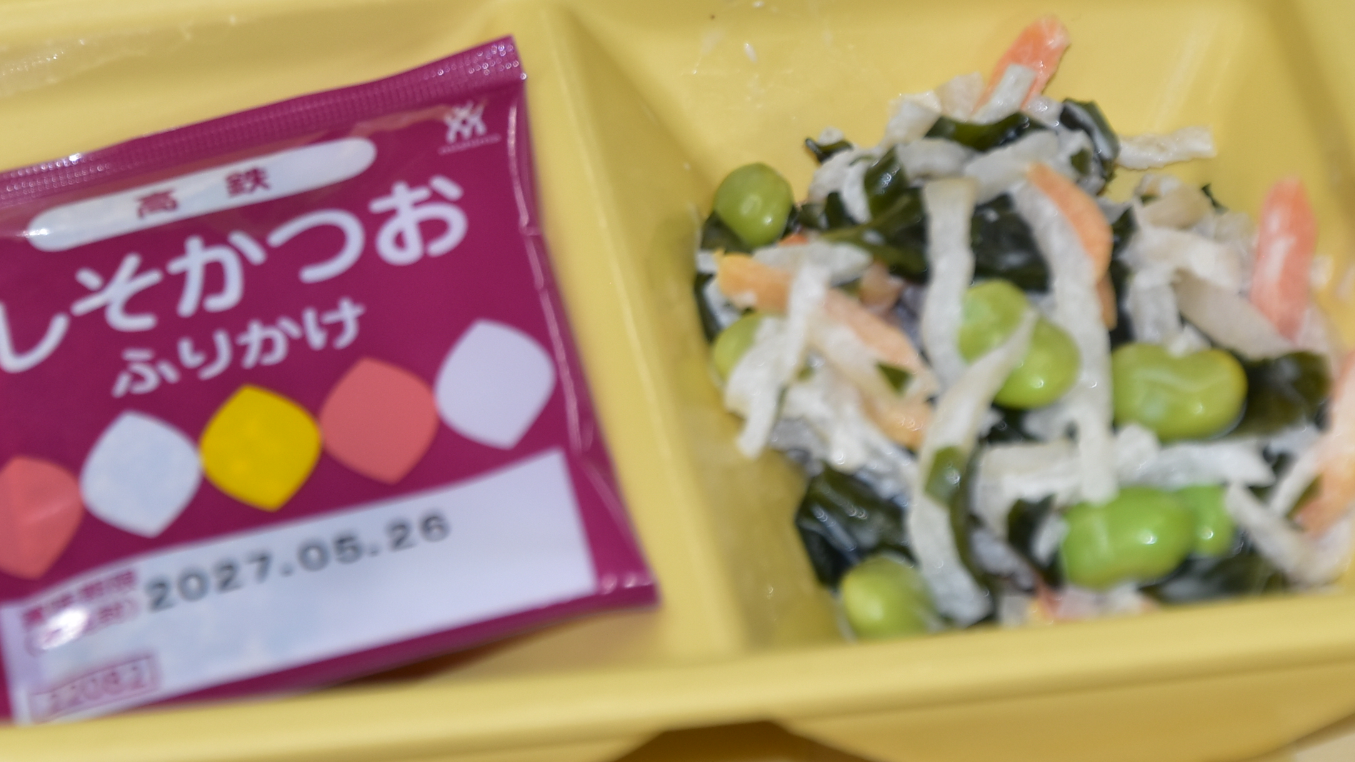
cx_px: 570
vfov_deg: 2.6
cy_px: 166
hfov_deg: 4.7
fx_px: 16485
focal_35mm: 459
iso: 400
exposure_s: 1/60
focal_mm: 185
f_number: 6.3
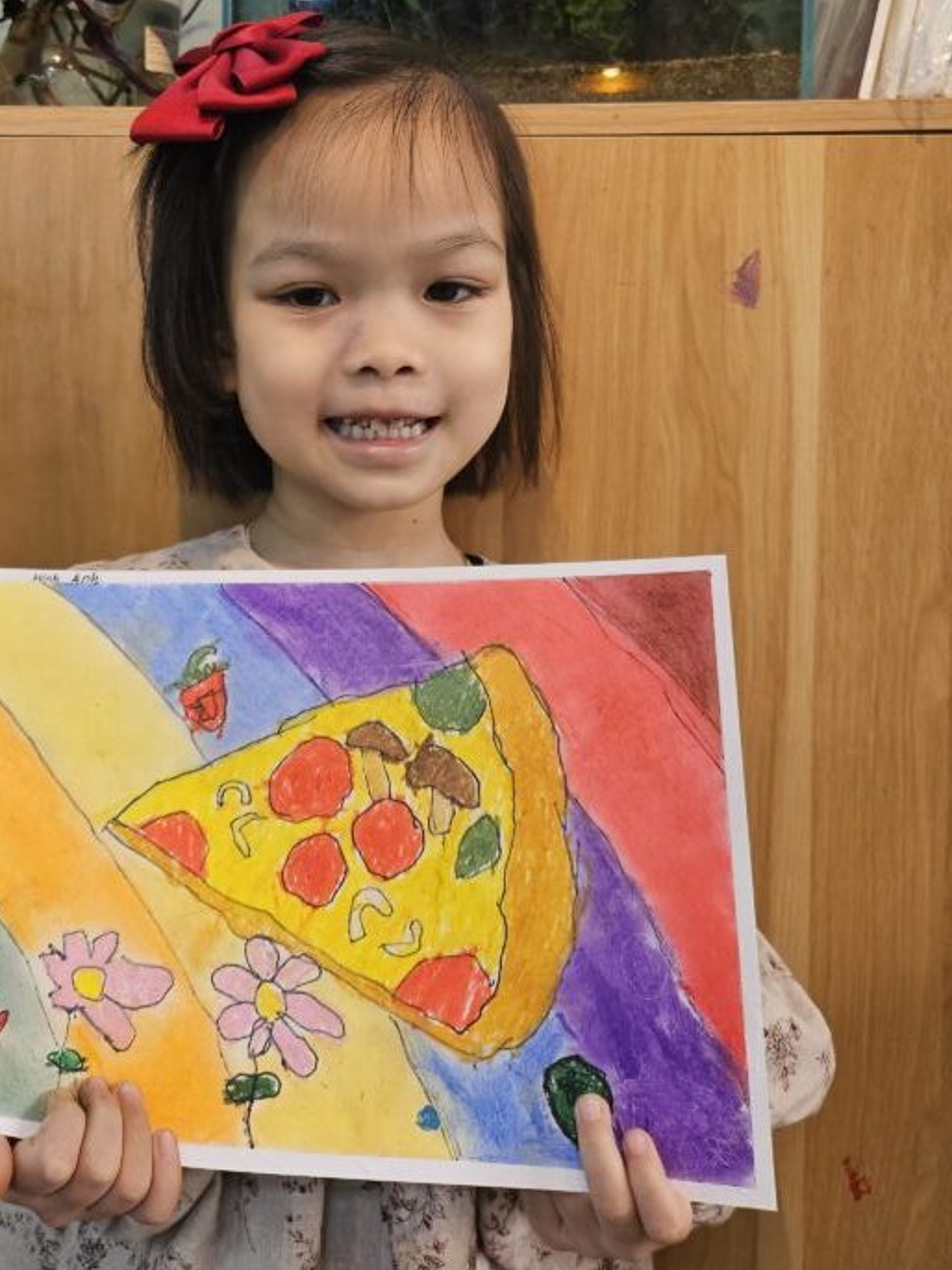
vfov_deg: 51.5
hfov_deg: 40.1
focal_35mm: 35
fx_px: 1284
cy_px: 405
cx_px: 302
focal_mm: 5
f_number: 1.8
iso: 160
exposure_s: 1/180
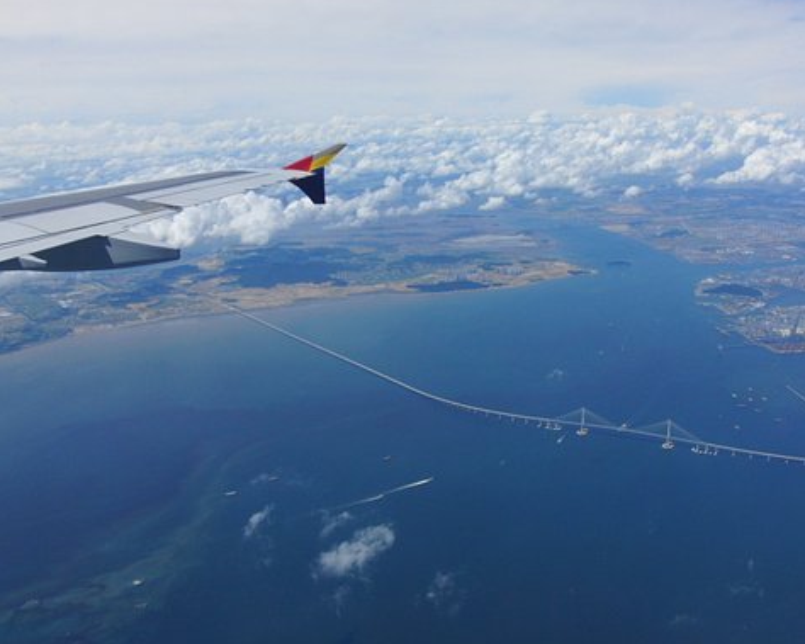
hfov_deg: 46.8
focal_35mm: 39
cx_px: 431
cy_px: 319
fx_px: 929
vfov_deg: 38.2
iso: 100
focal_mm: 6.42
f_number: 8.5
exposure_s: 1/400
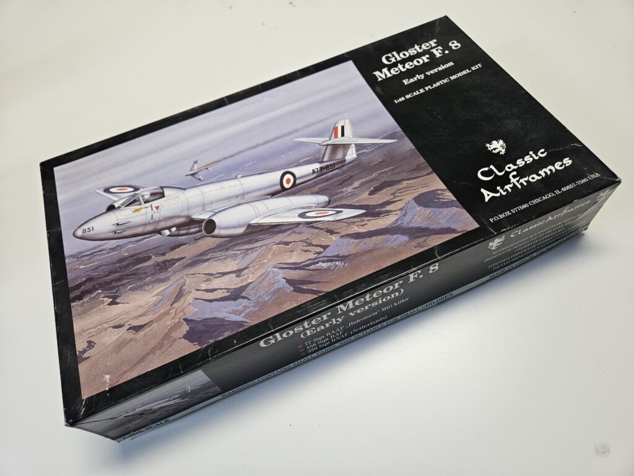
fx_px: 421
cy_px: 238
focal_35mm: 23
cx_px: 317
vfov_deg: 58.9
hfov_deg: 73.9
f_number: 1.8
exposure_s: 1/120
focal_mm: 5.4
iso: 250
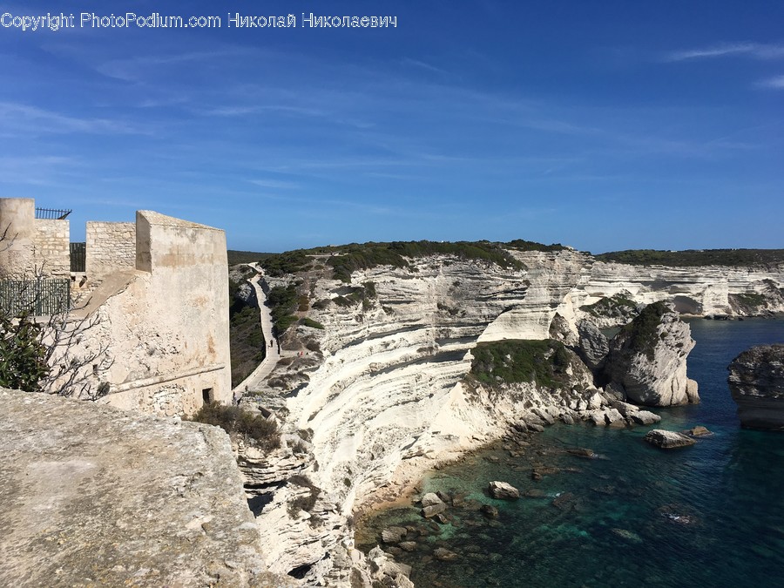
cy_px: 294
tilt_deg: -2.0
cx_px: 392
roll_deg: -0.2
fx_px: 657
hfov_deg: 61.7
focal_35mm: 29
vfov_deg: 48.2
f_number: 2.2
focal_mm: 4.15
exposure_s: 1/3497
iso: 25
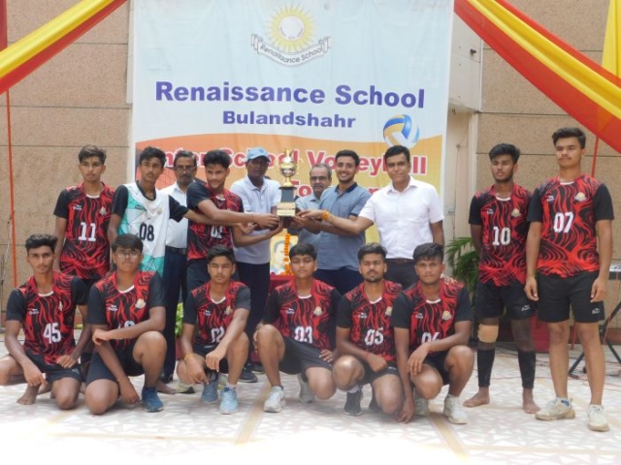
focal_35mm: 40
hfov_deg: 46.8
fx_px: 718
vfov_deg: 36.0
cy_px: 232
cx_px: 310
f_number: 3.6
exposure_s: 1/400
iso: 125
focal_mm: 7.1
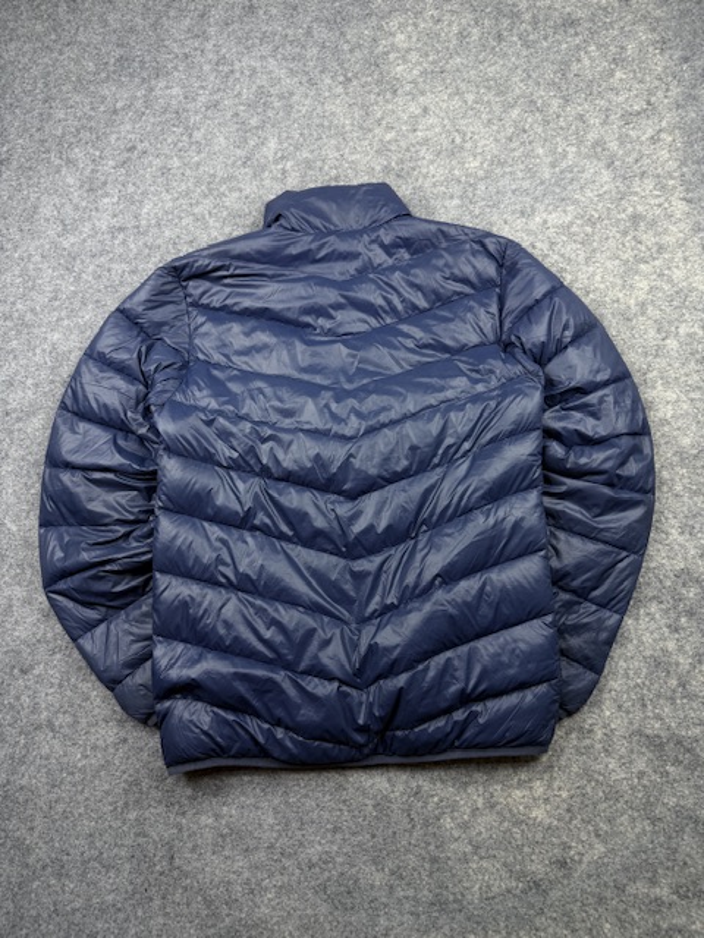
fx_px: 651
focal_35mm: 24
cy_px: 469
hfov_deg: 56.8
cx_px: 352
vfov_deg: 71.6
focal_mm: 6.76
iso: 64
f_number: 1.78
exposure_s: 1/100
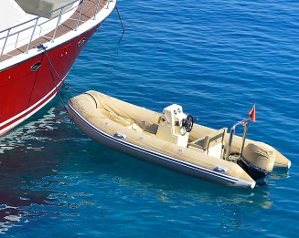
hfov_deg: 10.8
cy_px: 100
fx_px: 1521
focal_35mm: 172
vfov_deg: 9.0
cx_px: -165
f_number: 3.2
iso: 100
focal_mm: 52
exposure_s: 1/1600
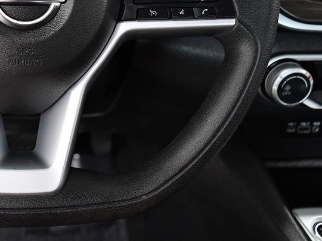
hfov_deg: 29.8
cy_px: 49
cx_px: 28
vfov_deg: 23.3
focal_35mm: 62
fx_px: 577
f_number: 3.8
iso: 2500
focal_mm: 23
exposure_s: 1/250
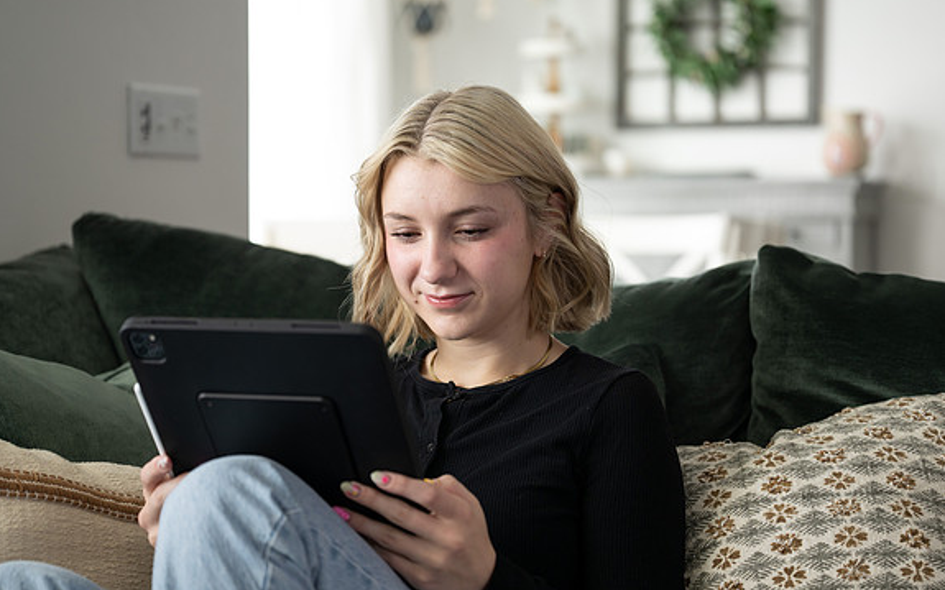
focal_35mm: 72
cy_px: 307
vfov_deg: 18.1
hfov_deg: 28.6
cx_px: 472
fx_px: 1854
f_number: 2.8
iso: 200
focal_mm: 70
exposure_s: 1/250
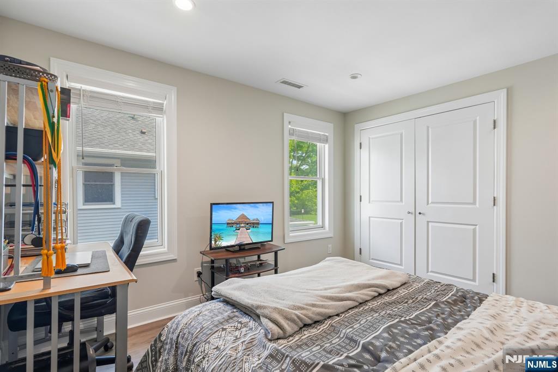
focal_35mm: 18
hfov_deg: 91.6
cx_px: 279
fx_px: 271
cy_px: 186
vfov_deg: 68.8
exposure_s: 1/30
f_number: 8
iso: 250
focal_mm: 17.5
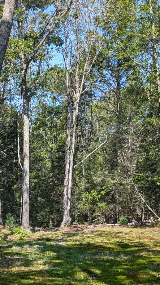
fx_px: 430
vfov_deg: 34.8
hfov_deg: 20.8
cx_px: 32
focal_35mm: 57
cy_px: 251
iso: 37
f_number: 1.85
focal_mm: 6.81
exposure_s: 1/590
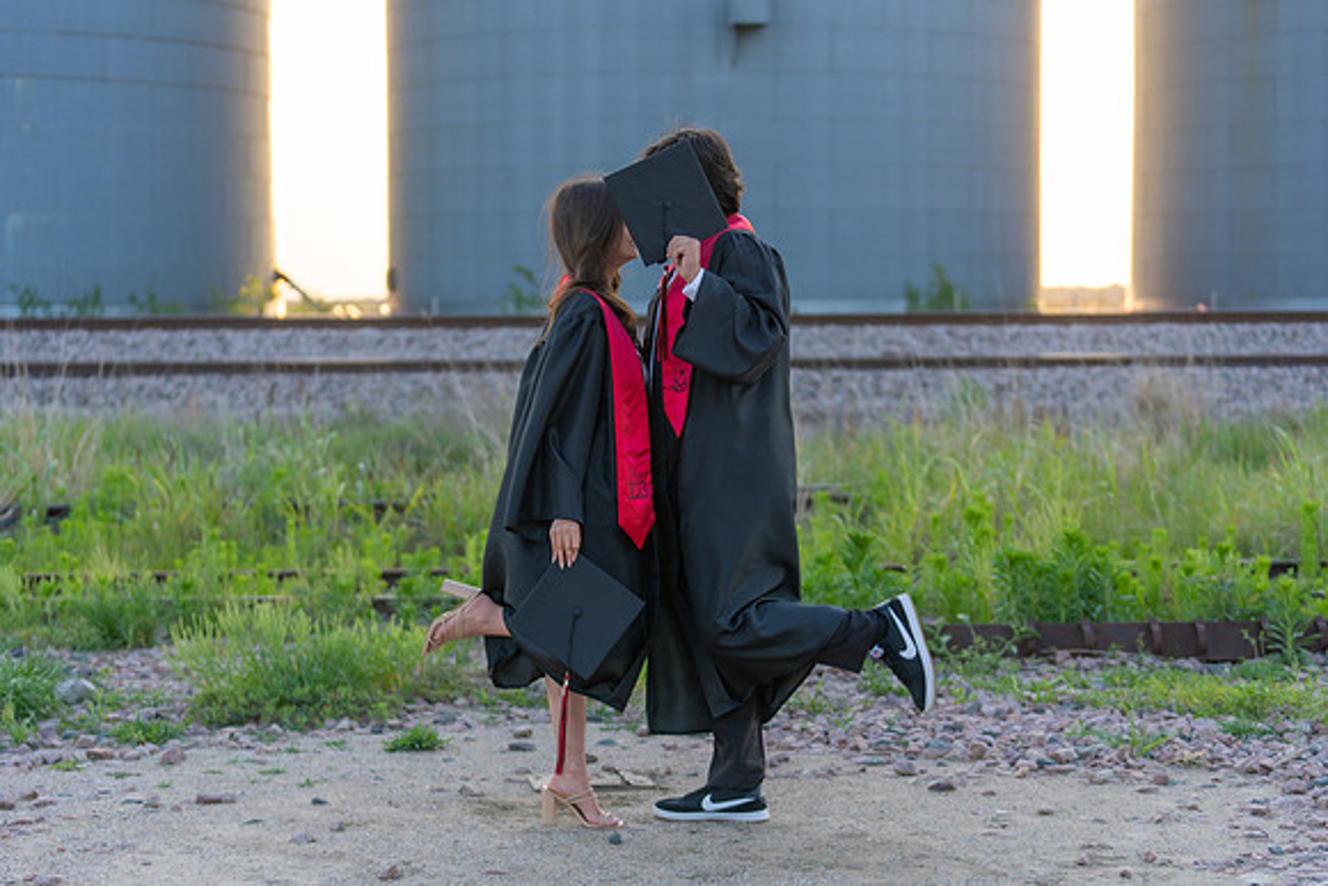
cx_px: 664
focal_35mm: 75
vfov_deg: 18.3
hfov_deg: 27.1
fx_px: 2756
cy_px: 443
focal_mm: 70
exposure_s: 1/320
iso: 160
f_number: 2.8
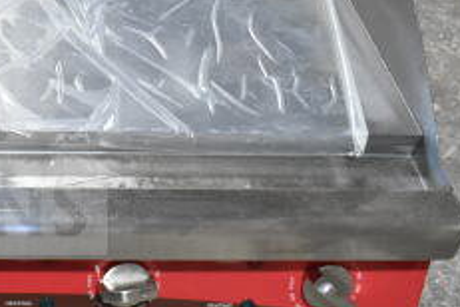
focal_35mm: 83
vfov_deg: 16.3
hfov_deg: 22.2
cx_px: -117
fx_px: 1065
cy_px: 97
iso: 1600
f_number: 5.6
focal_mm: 21
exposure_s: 1/125
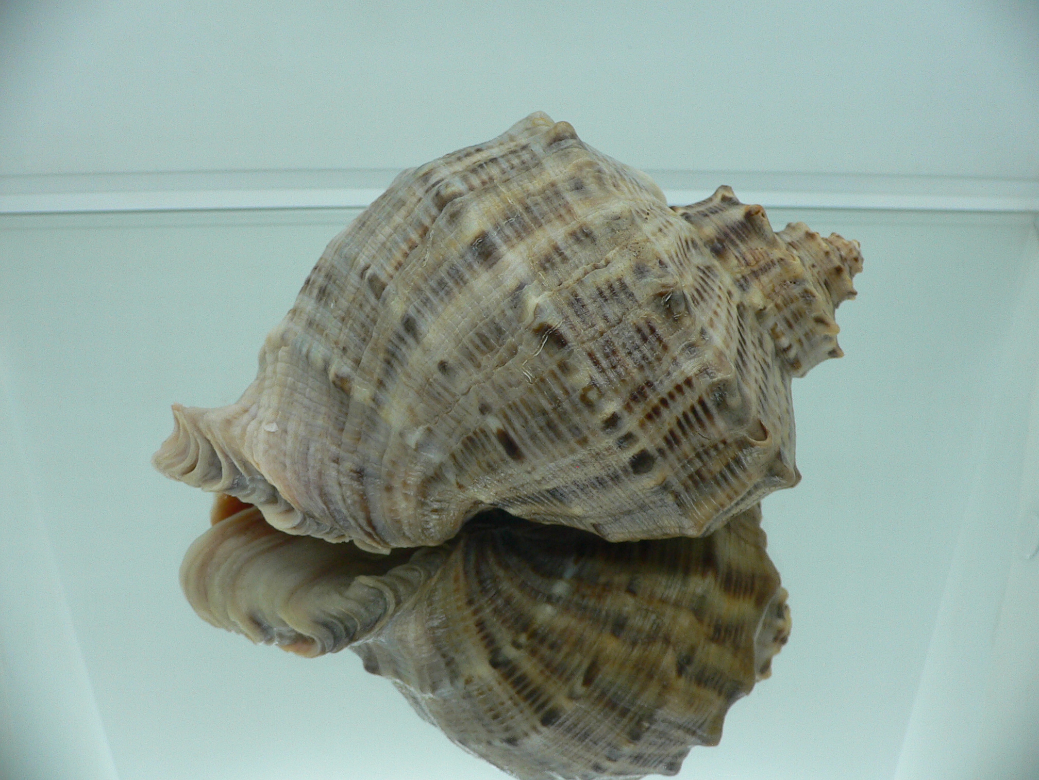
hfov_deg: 52.6
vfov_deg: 40.7
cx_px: 520
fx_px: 1051
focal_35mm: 35
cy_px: 390
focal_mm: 4.6
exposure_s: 1/60
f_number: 2.8
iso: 100
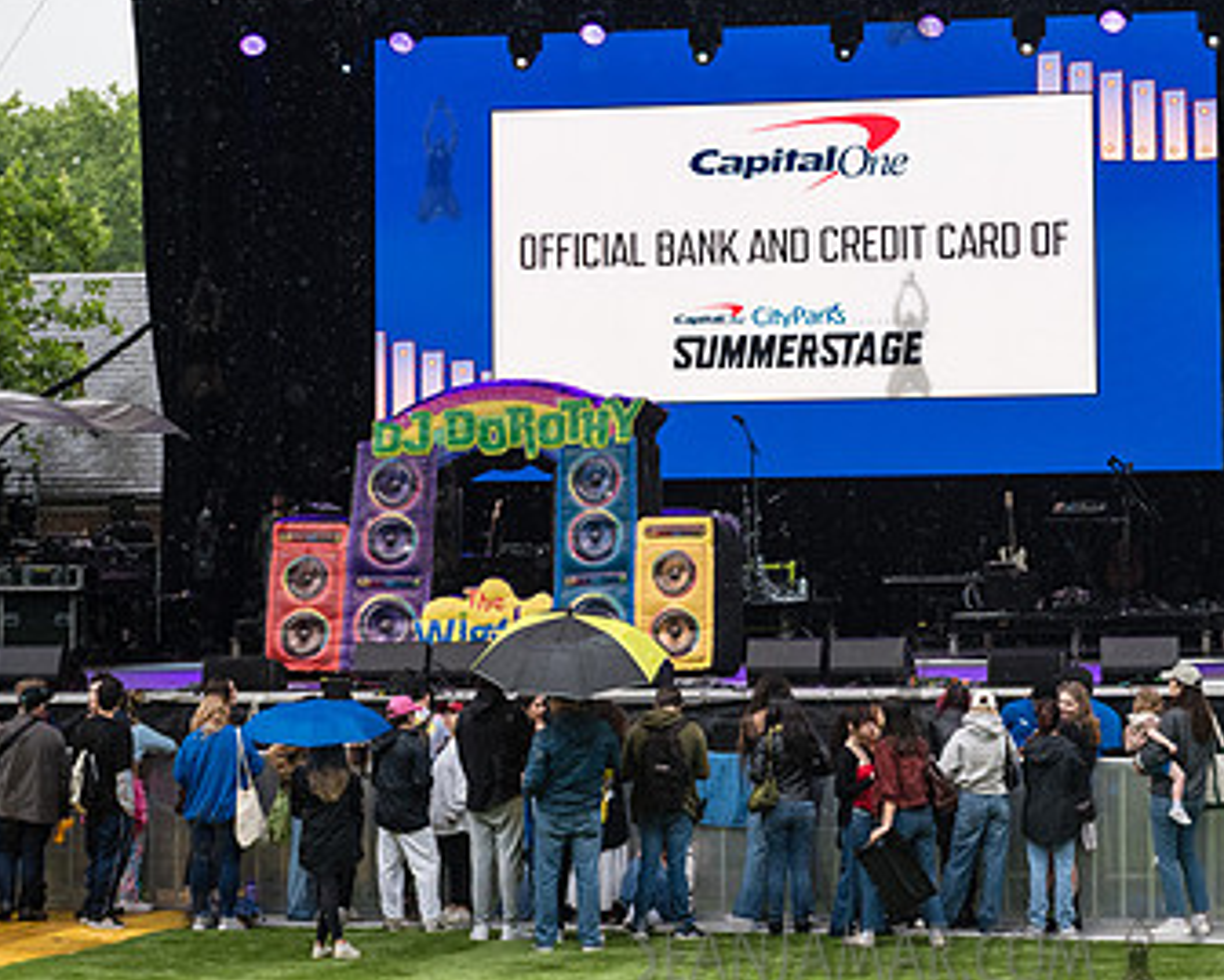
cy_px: 333
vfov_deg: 14.4
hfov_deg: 17.8
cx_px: 907
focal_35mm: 107
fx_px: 3877
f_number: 4.5
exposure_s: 1/1600
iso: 2000
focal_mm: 66
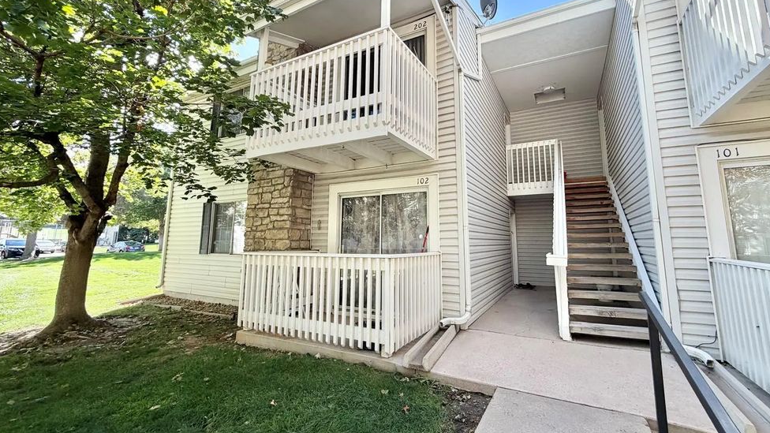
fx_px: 327
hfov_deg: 99.3
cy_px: 195
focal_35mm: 16
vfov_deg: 66.9
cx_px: 398
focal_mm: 2.22
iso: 50
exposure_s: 1/220
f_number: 2.2
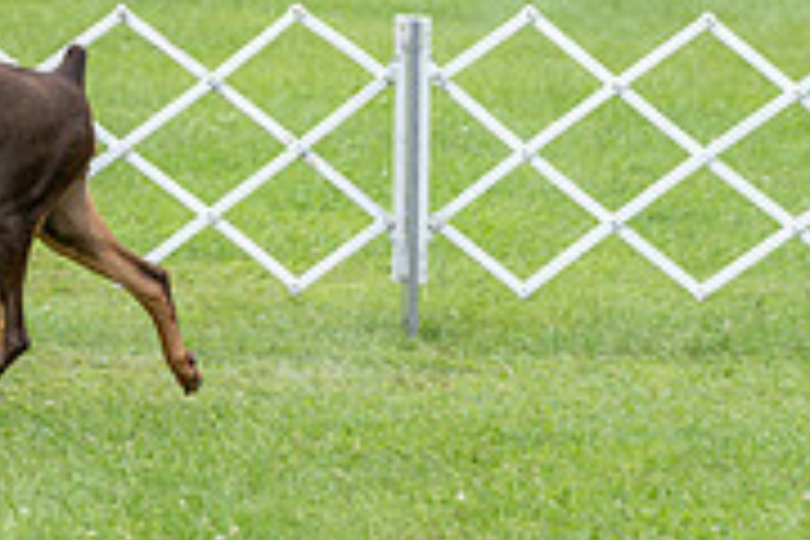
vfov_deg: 2.9
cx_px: -216
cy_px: -142
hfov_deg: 4.4
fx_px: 10597
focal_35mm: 471
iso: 400
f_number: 5.6
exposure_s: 1/400
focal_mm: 146
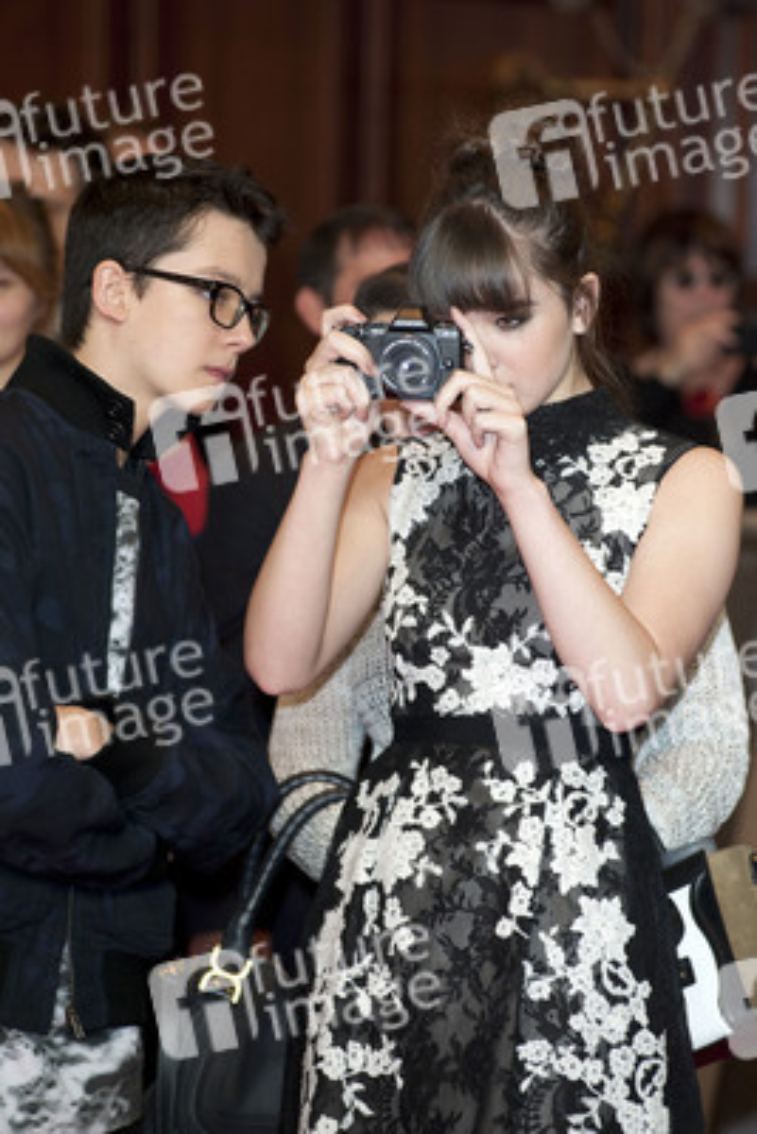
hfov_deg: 9.5
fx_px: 4569
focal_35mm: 145
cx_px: 378
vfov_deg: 14.1
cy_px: 567
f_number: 5
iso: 1000
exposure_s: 1/125
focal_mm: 145
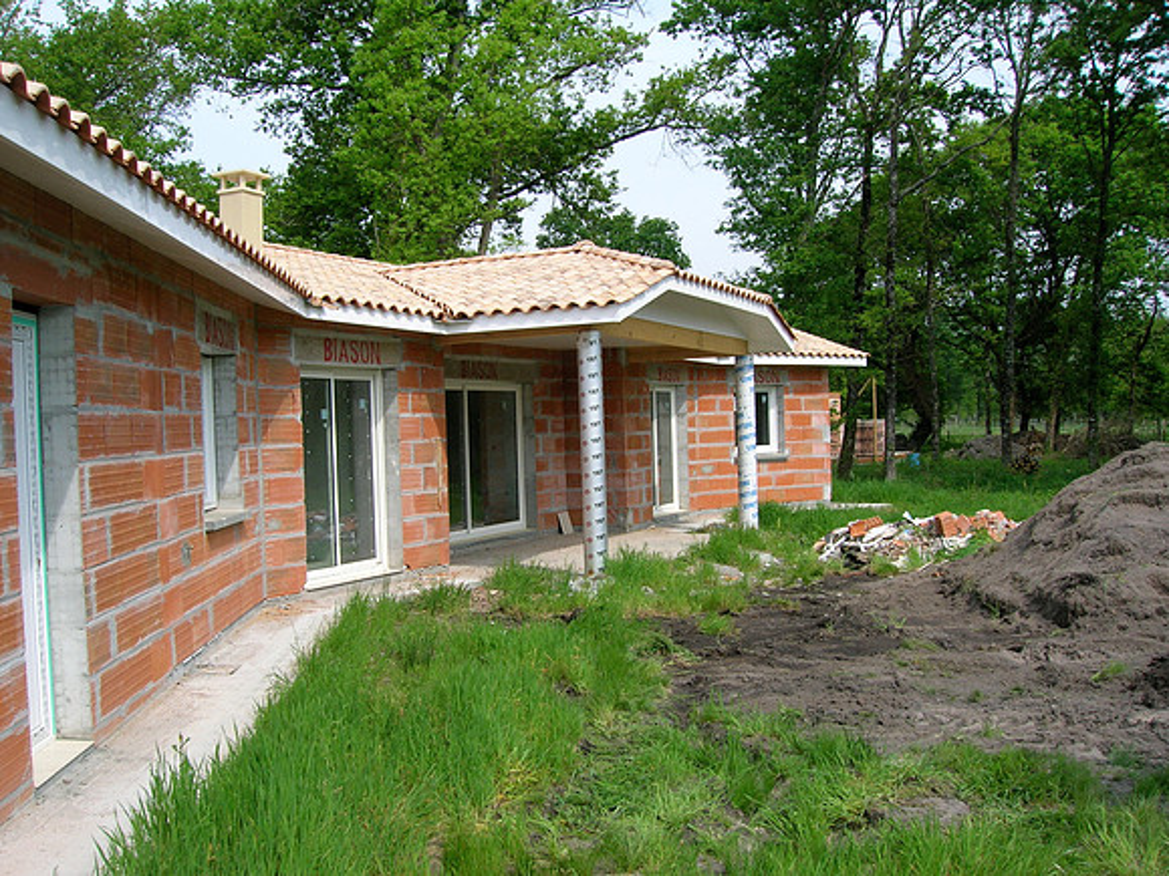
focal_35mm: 34
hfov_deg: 54.0
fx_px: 1148
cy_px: 438
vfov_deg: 41.8
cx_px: 584
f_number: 4.9
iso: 50
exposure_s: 1/265
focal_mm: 5.7
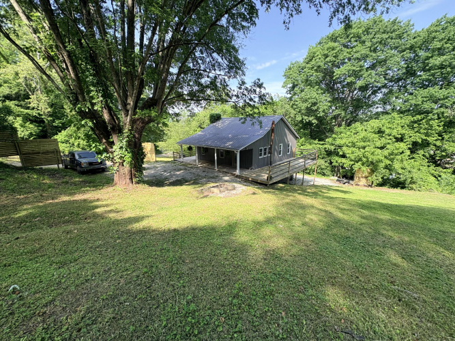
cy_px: 170
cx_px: 228
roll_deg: +0.9
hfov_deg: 102.1
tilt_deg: -12.7
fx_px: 184
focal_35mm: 14
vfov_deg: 85.7
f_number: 2.2
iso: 40
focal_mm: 2.22
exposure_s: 1/482
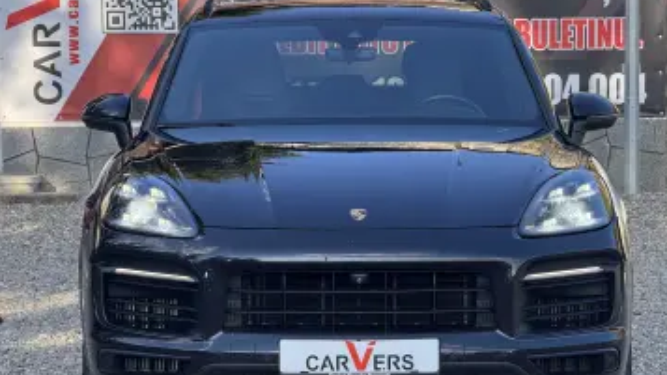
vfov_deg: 9.2
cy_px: 207
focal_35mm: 132
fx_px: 2335
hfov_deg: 16.3
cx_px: 333
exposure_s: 1/201
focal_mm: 15.66
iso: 50
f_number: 2.8
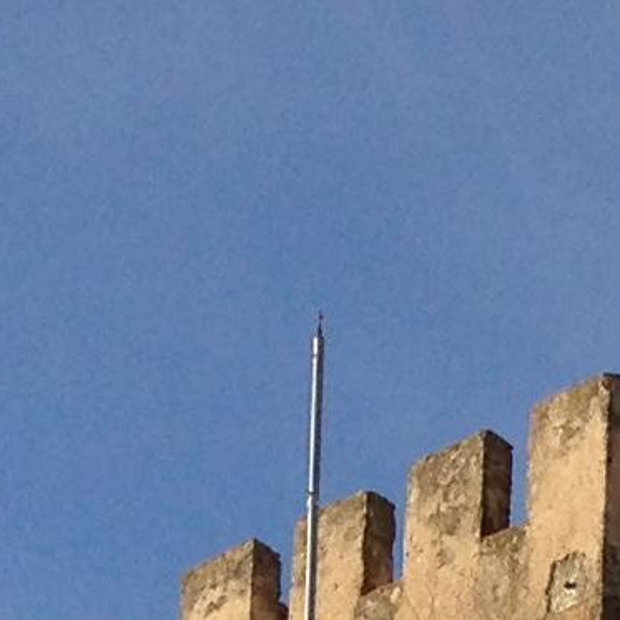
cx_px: 1597
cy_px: 2030
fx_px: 5167
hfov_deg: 6.5
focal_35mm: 255
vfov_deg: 6.2
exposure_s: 1/1595
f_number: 2.4
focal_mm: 4.13
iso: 50
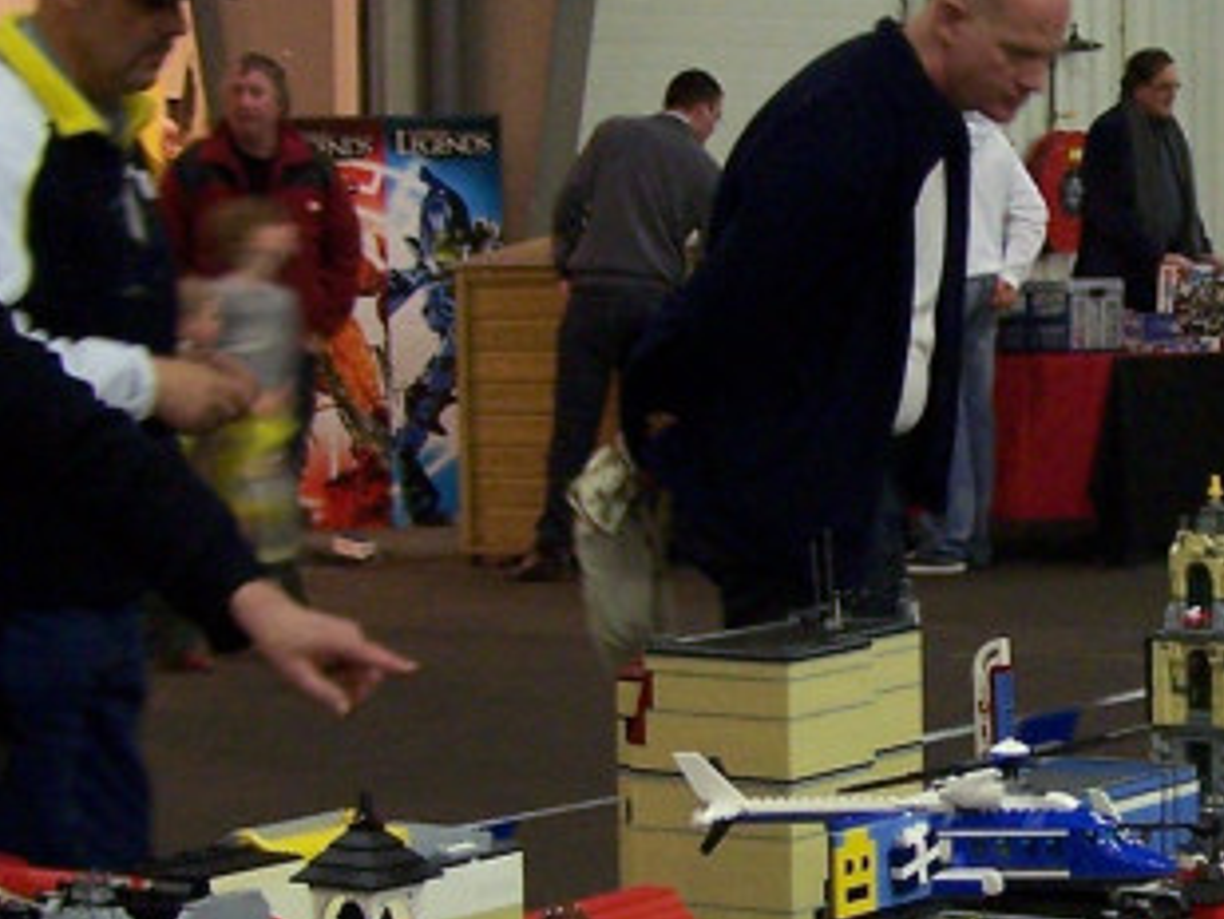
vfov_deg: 11.7
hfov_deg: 15.3
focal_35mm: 126
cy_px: 681
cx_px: 1232
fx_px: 4457
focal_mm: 6.3
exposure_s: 1/8
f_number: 2.8
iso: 140
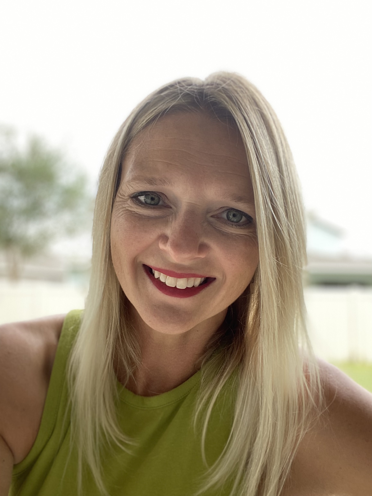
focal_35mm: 30
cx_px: 186
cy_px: 248
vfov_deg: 60.0
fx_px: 430
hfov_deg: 46.8
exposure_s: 1/122
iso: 80
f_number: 2.2
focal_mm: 2.71
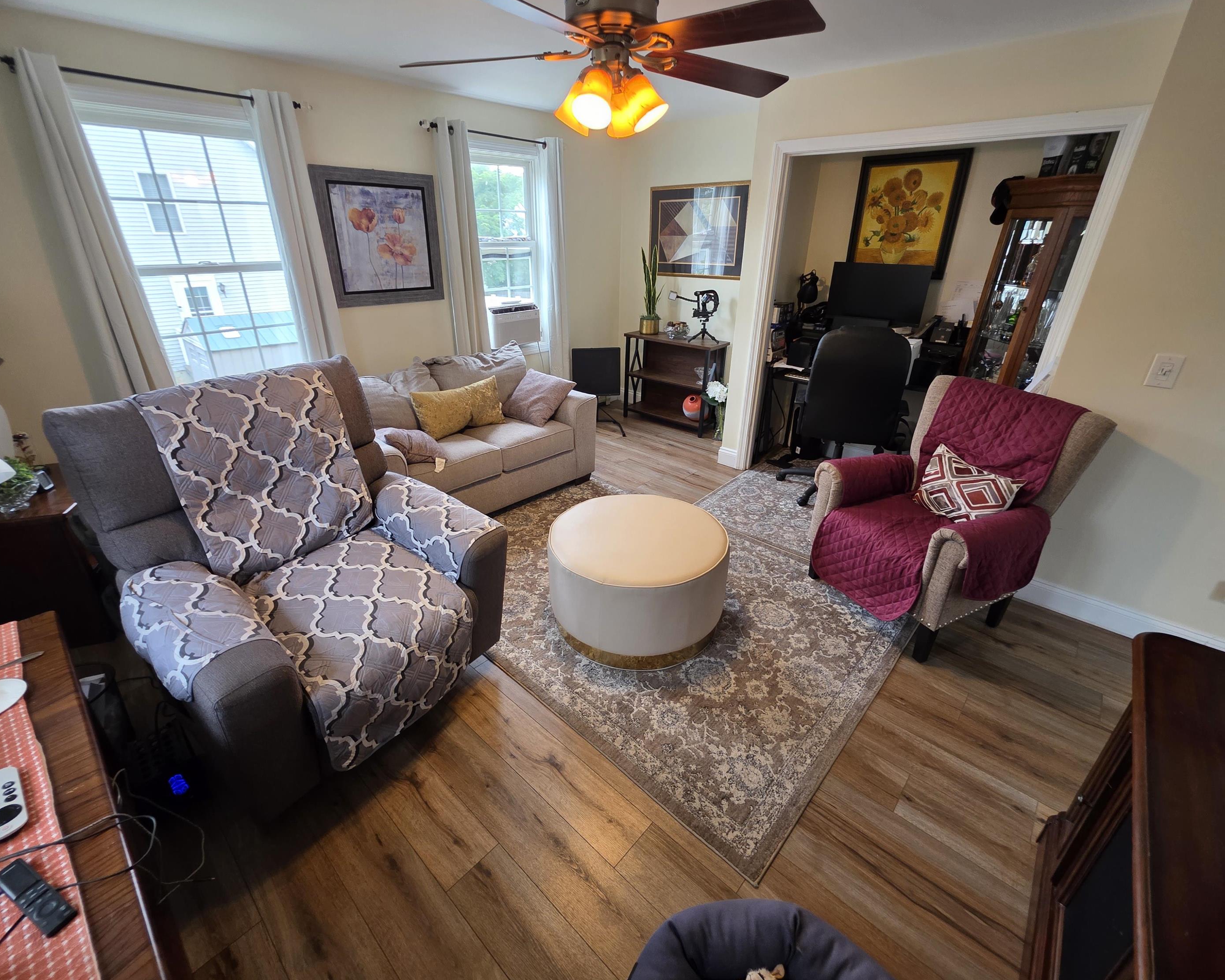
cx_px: 606
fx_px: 508
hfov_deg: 100.7
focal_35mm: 14
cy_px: 481
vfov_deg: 88.0
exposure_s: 1/60
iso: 160
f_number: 1.9
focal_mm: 2.2
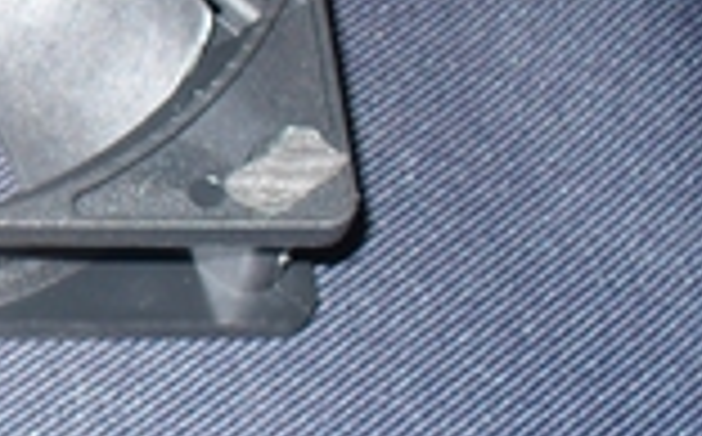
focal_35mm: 126
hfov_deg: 15.5
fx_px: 2407
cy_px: 20
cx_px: -306
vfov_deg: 10.3
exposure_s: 1/30
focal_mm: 6.1
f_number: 2.8
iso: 80
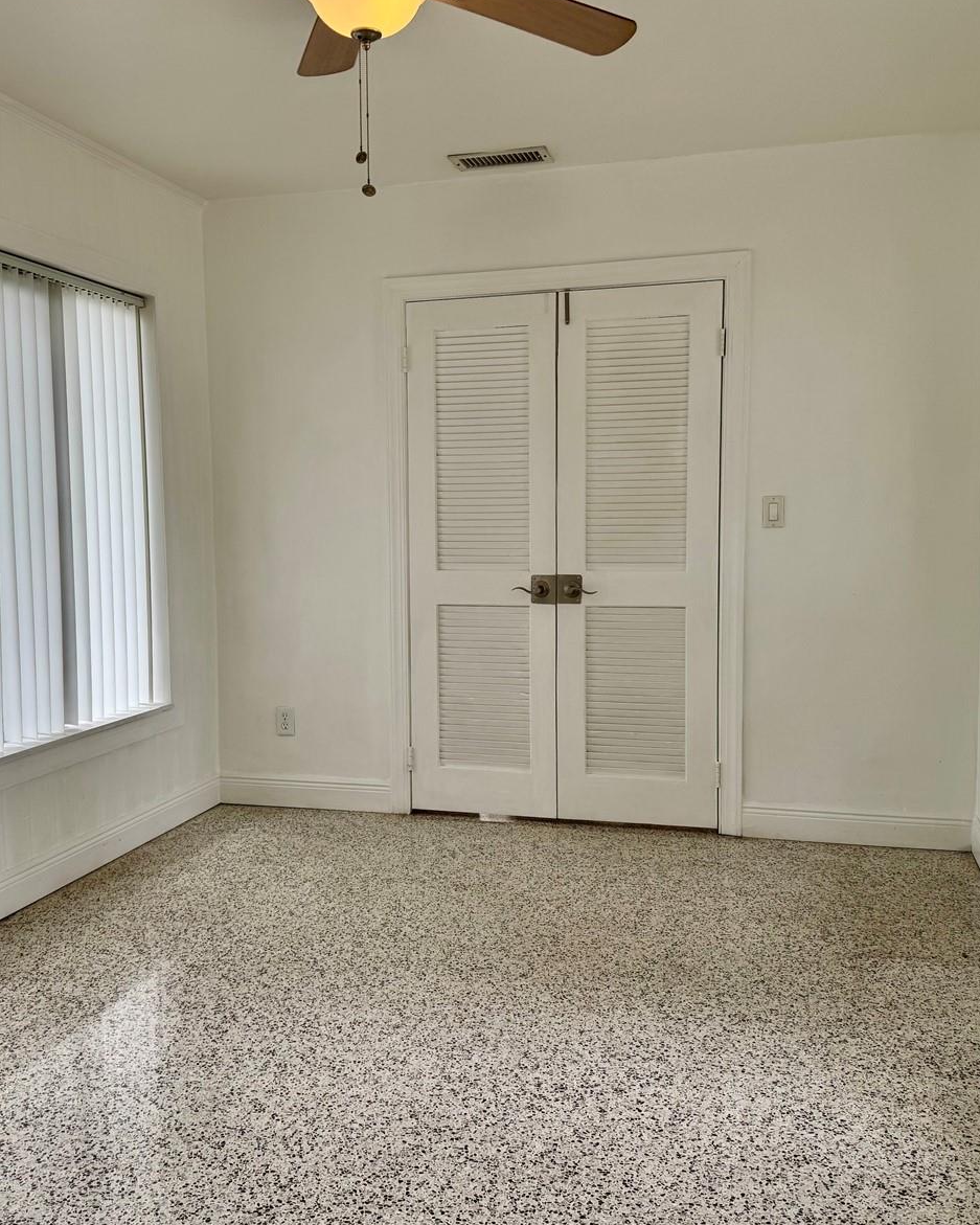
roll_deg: +1.1
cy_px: 598
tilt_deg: -5.3
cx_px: 451
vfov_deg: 55.7
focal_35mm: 32
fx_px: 1160
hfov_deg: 45.8
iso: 80
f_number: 1.78
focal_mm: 6.76
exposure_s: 1/639
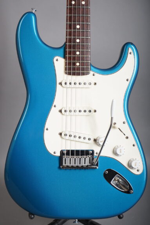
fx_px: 438
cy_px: 112
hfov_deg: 19.4
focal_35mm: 70
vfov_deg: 28.9
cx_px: 75
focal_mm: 70
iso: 160
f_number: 7.1
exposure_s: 1/160
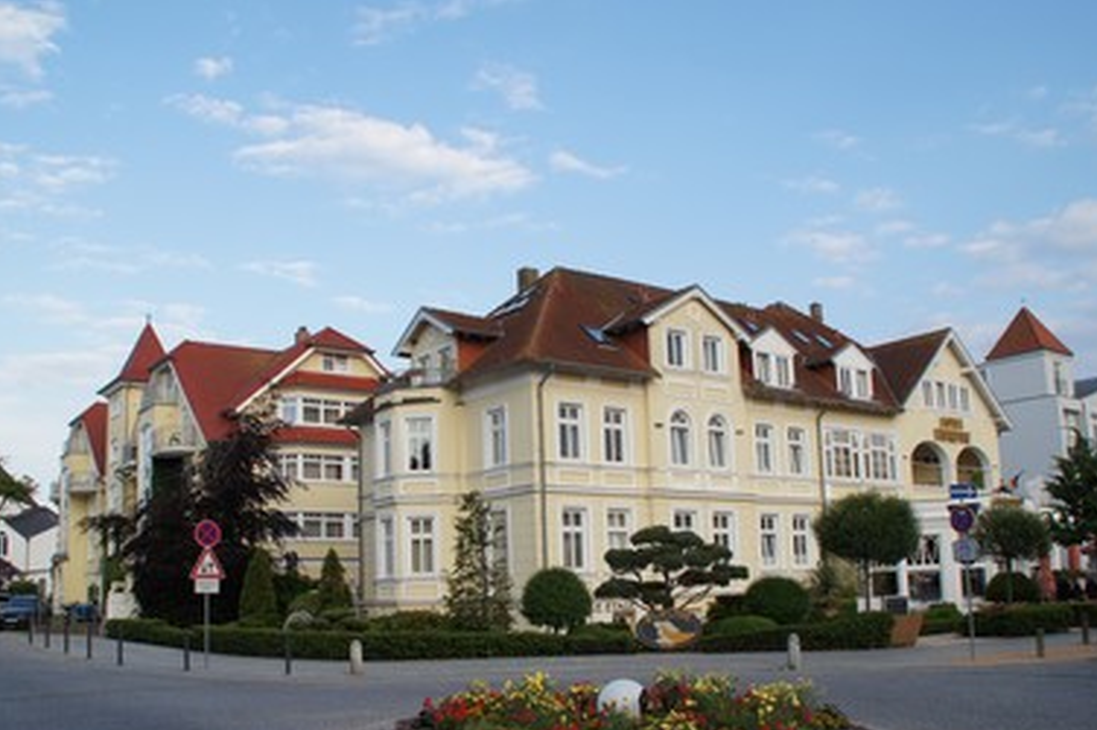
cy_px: 442
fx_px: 1005
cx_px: 502
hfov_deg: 57.2
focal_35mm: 33
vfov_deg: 39.7
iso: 100
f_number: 7.1
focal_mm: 18
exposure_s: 1/125
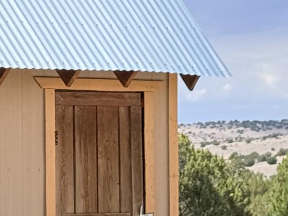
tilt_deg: +1.9
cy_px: 111
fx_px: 1972
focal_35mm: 237
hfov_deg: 8.3
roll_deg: +0.2
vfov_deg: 6.3
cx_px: 21
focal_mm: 6.76
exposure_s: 1/2033
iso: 100
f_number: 1.78
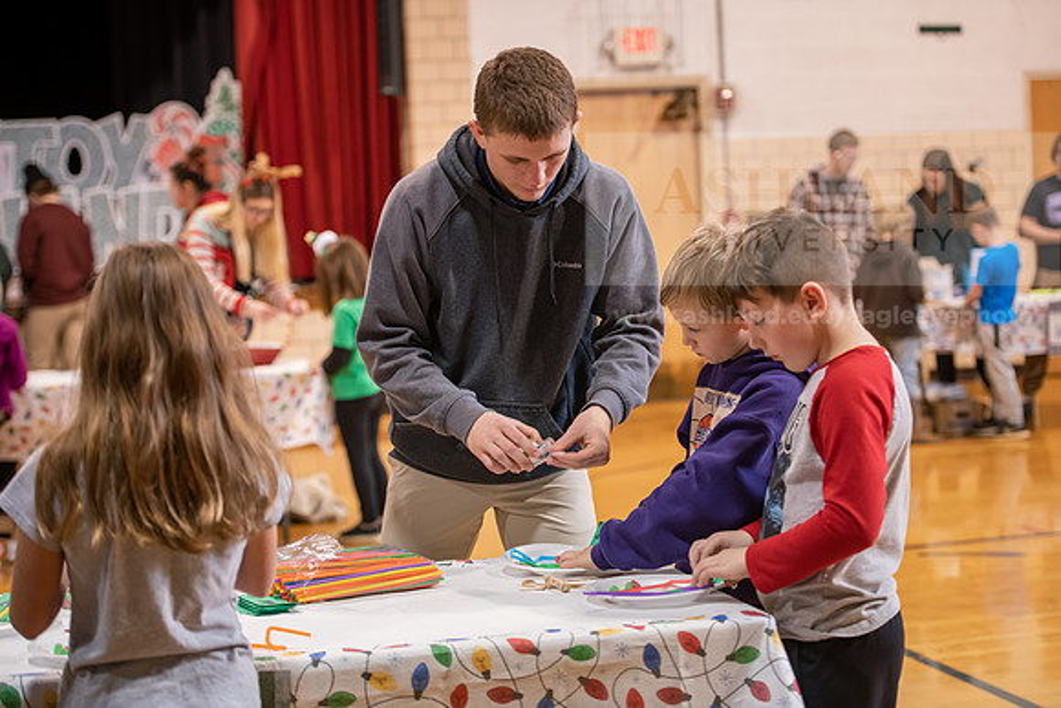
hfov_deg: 28.8
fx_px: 2063
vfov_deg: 19.5
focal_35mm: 70
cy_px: 354
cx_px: 530
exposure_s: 1/160
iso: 1250
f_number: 3.2
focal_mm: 70
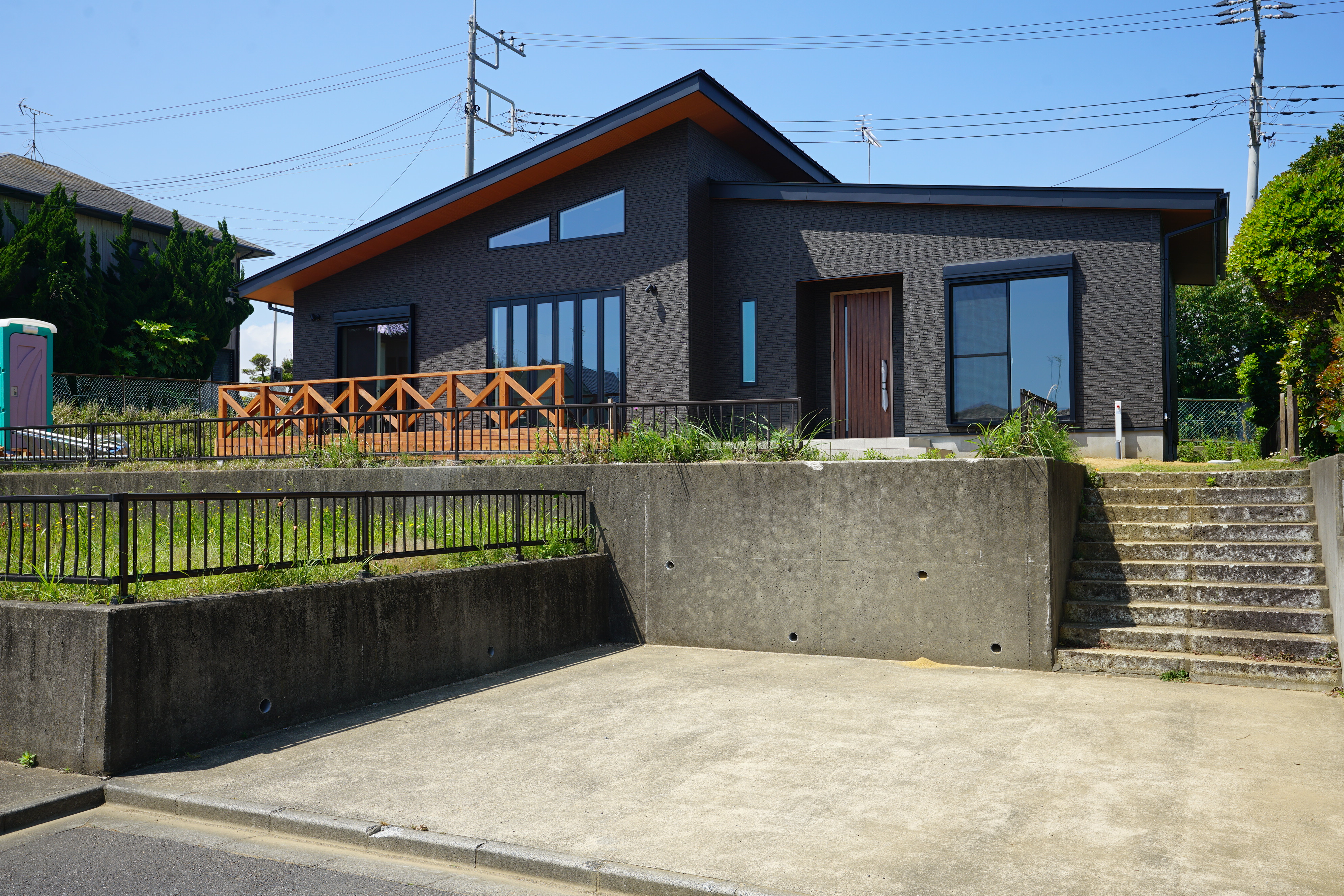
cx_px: 672
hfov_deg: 61.9
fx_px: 1120
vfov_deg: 43.6
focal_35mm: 30
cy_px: 448
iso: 100
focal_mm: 30
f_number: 9
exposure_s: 1/125
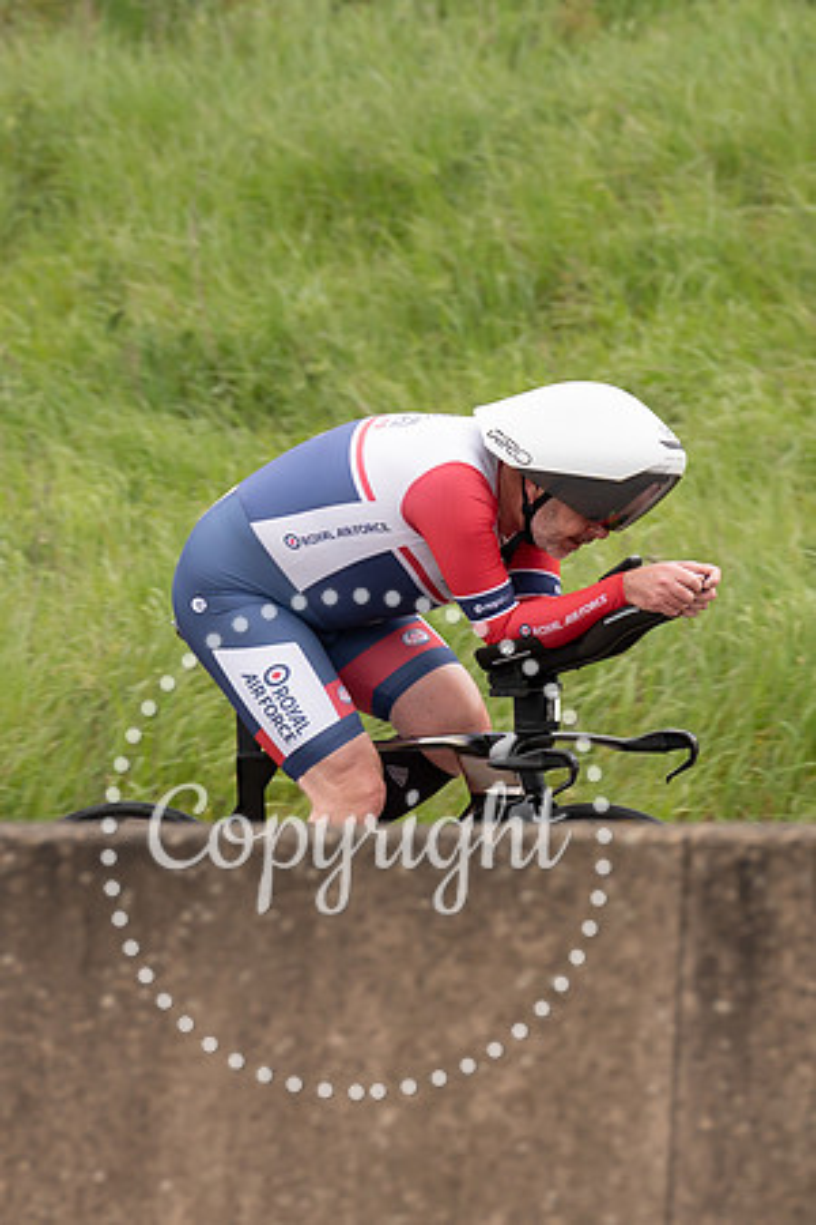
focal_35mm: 555
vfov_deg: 3.7
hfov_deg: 2.5
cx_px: 380
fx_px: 18881
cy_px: 526
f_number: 4
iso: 250
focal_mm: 200
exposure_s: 1/1000
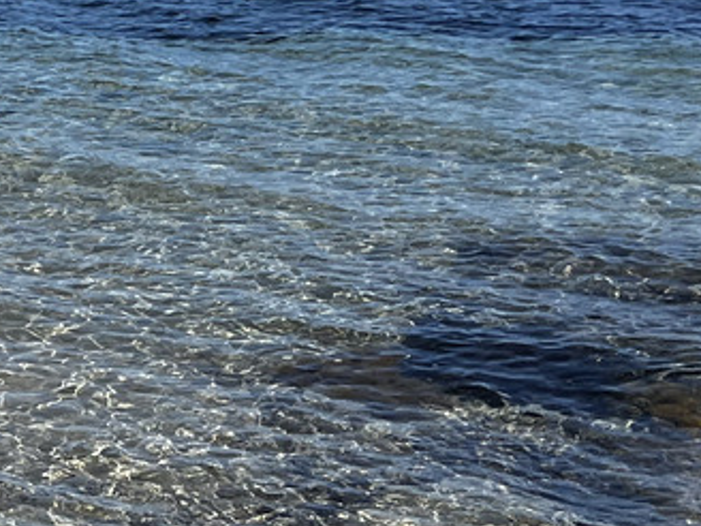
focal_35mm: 127
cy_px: 195
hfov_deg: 14.4
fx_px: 2572
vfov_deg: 11.7
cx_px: -374
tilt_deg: -8.9
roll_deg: +0.2
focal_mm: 5.7
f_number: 1.5
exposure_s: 1/5076
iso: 50
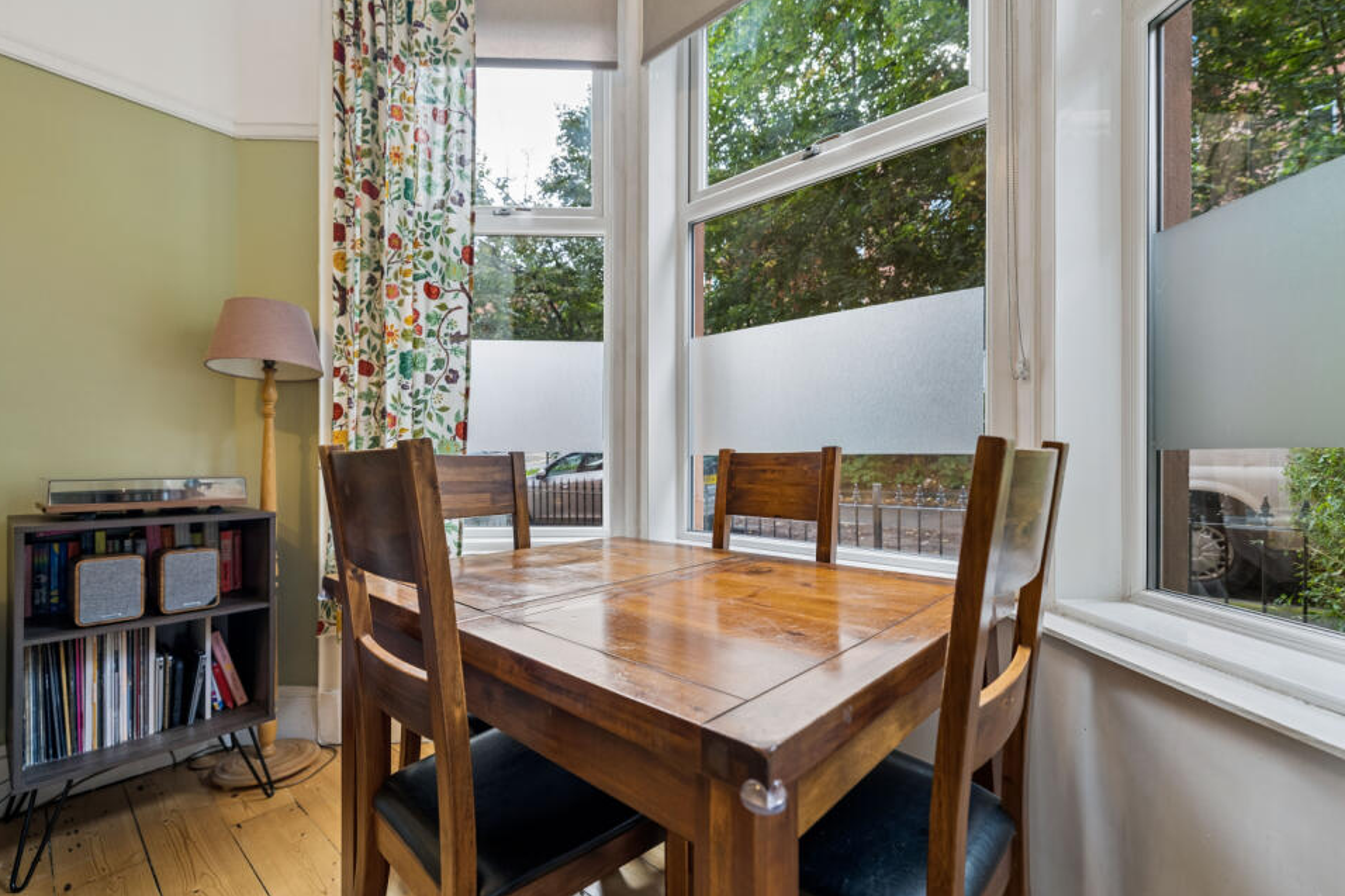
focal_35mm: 15
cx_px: 681
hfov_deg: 100.4
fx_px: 560
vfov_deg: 77.3
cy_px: 455
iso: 200
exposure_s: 1/60
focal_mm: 14
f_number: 4
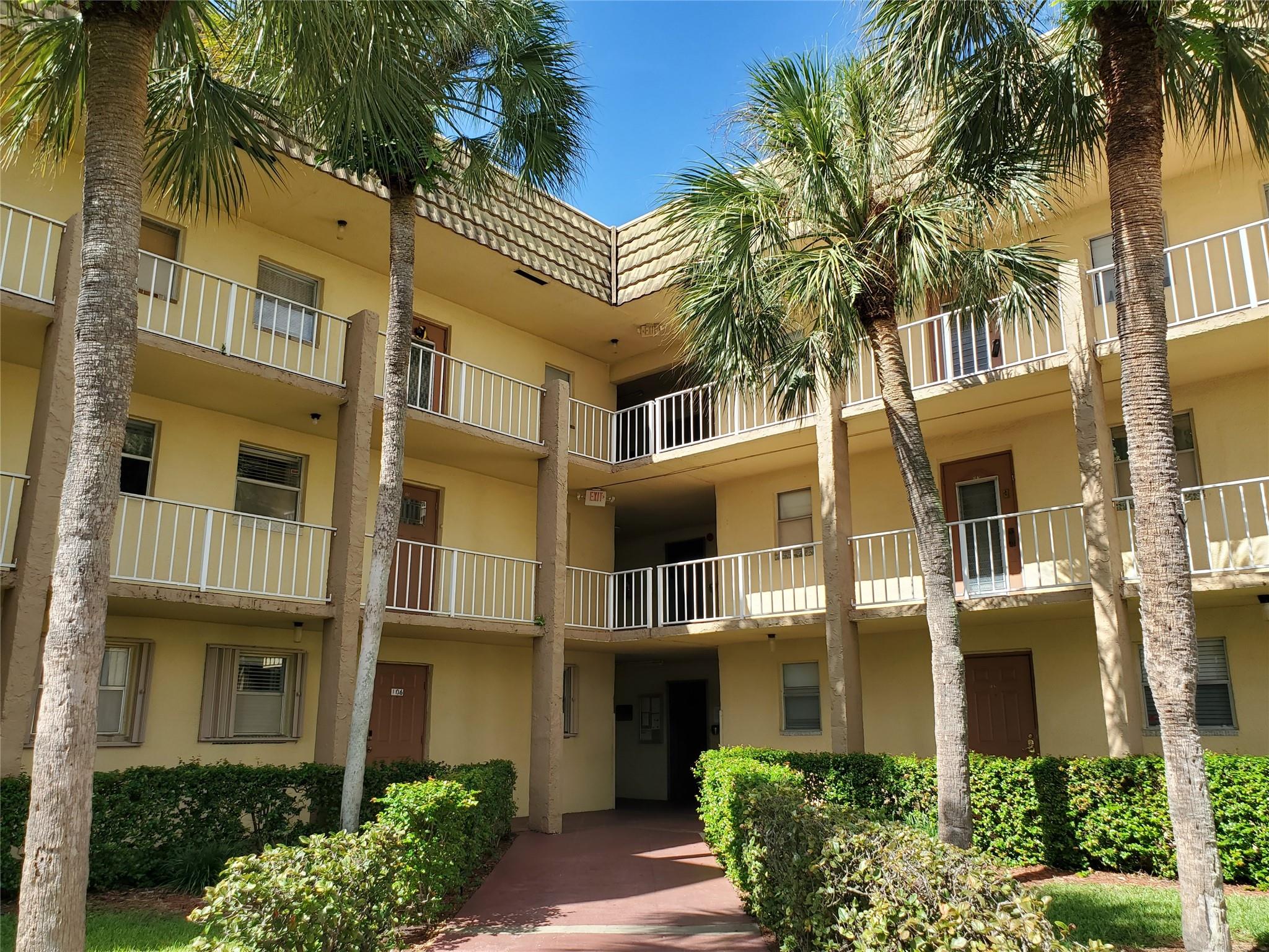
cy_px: 476
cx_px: 634
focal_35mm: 26
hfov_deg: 67.3
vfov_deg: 53.1
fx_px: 953
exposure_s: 1/531
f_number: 2.4
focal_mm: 4.3
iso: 50
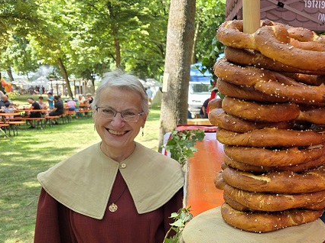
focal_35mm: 39
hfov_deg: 45.4
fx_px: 366
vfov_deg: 36.5
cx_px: 262
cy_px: 154
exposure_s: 1/180
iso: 32
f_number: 1.7
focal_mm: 6.3
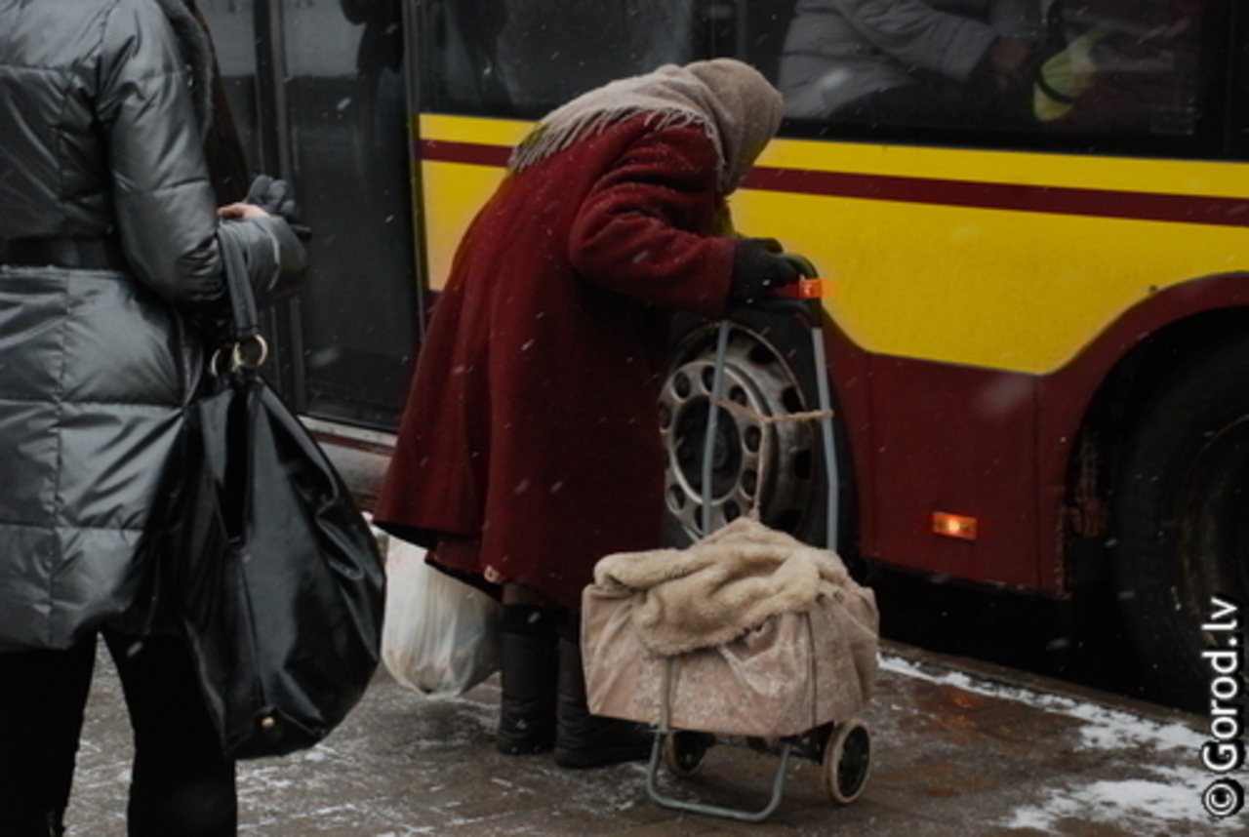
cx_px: 624
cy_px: 418
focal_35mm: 87
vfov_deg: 15.8
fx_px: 3023
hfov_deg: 23.3
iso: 1000
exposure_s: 1/180
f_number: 5
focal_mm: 58
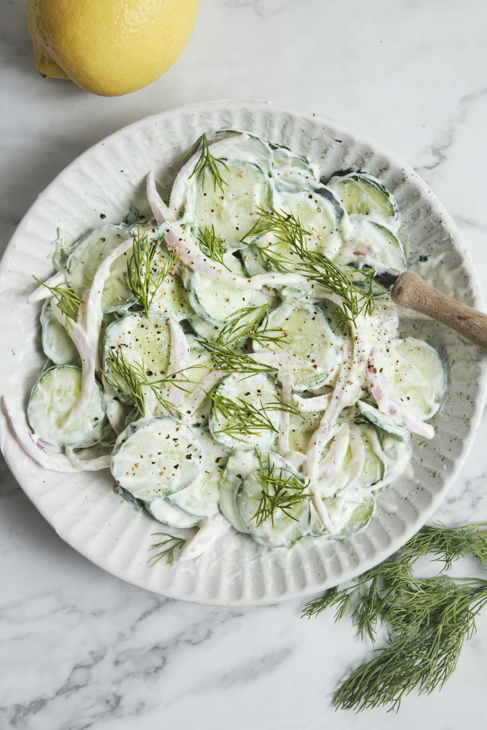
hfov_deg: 18.7
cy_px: 358
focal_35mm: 73
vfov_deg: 27.7
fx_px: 1481
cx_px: 239
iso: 200
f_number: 9
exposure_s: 1/80
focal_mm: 46.4
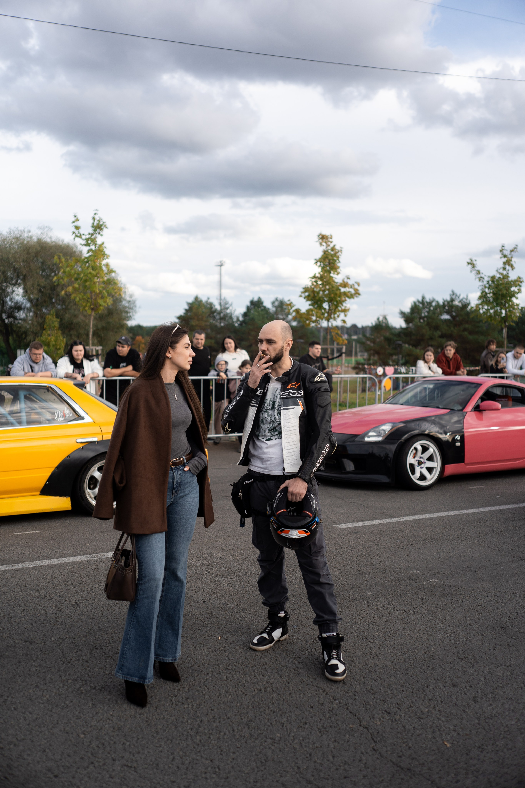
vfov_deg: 54.4
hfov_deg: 37.9
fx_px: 766
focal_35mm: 35
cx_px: 262
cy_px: 394
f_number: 2.2
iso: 100
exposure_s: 1/1250
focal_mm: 35
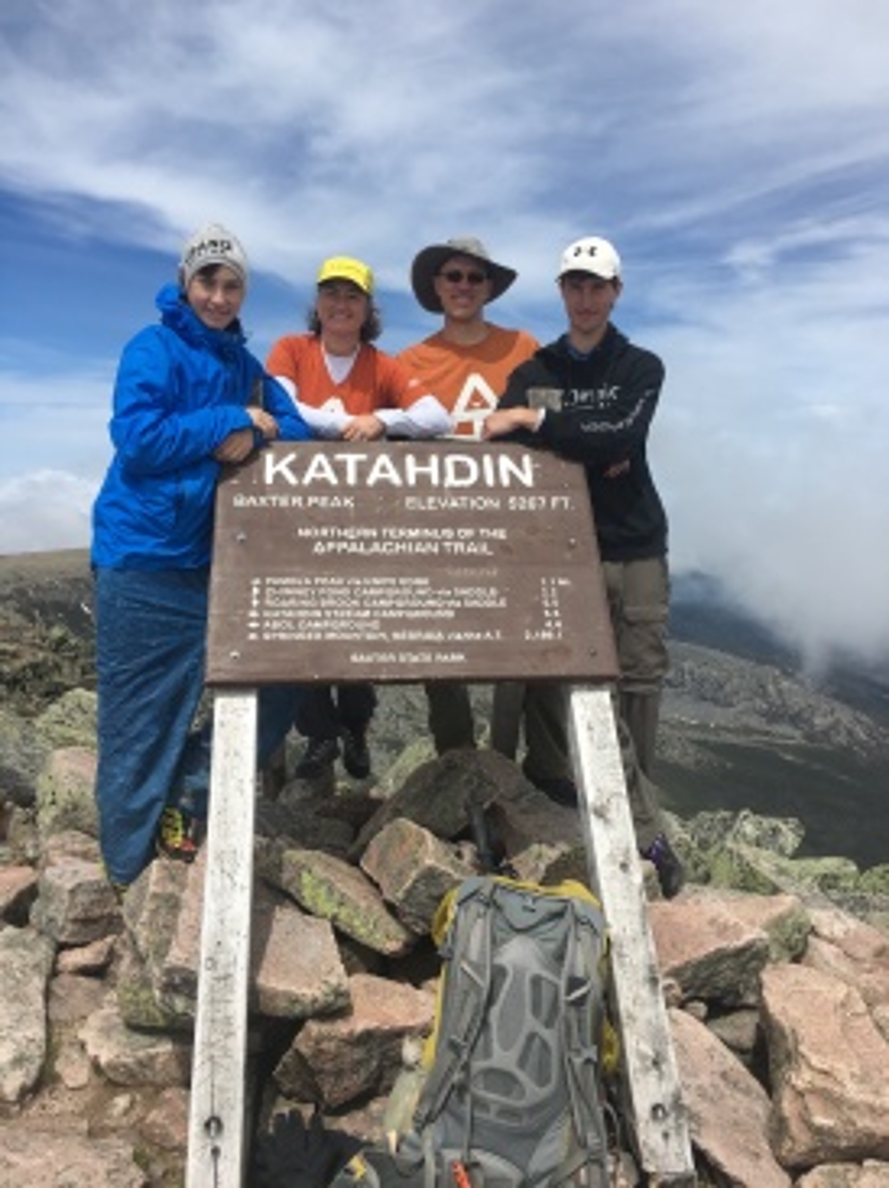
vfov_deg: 61.7
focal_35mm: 29
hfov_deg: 48.2
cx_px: 444
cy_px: 594
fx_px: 994
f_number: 2.2
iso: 25
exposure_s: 1/2481
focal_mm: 4.15
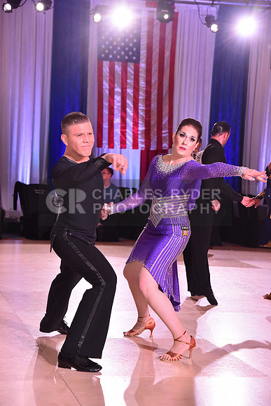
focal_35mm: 82
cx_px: 136
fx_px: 925
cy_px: 203
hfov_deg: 16.7
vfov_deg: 24.8
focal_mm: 82
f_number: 6.3
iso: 2500
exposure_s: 1/250
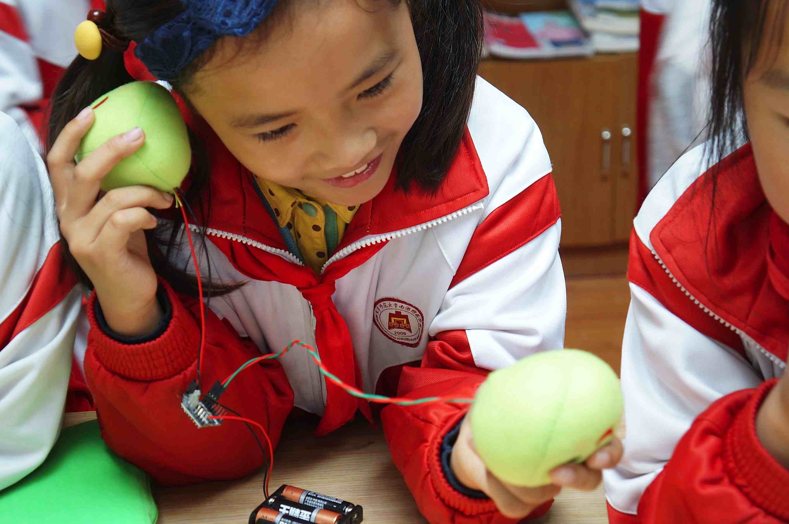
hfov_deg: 29.0
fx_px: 1525
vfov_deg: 19.5
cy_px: 216
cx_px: 359
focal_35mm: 70
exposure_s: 1/60
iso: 320
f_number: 4.5
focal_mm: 35
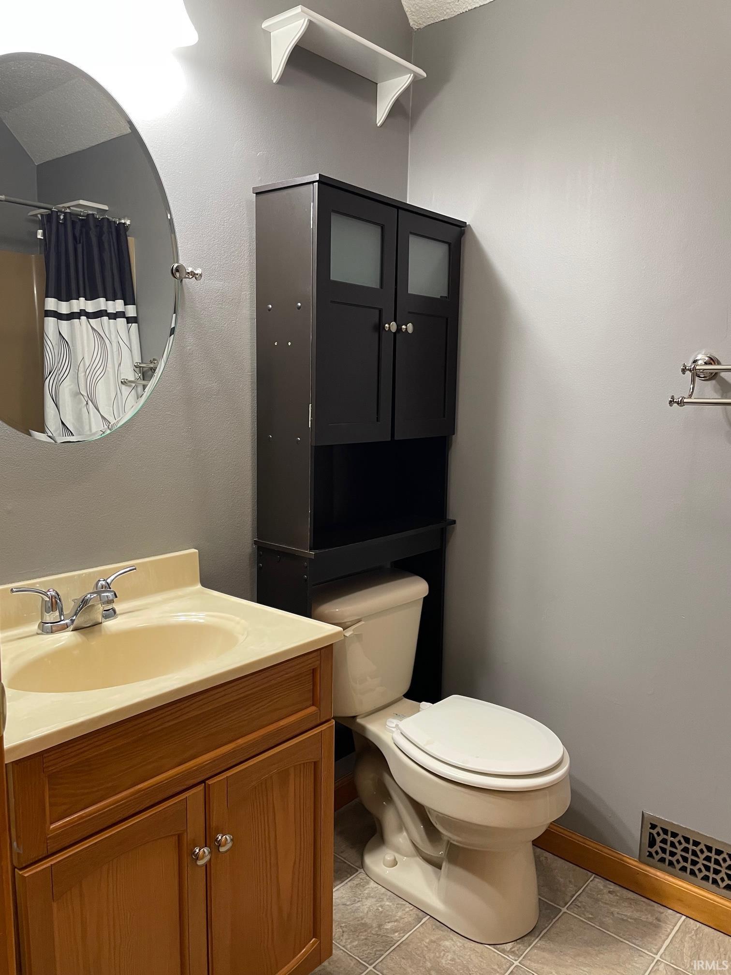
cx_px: 366
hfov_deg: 53.1
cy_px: 488
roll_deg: -0.9
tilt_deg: -8.3
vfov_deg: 67.3
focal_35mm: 26
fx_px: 732
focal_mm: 4.2
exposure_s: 1/60
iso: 160
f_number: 1.6
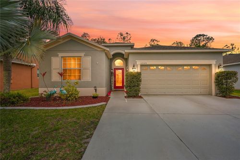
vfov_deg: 73.8
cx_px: 120
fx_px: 107
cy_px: 80
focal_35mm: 16
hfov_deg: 96.7
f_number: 8
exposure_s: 1/500
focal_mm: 16
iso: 400
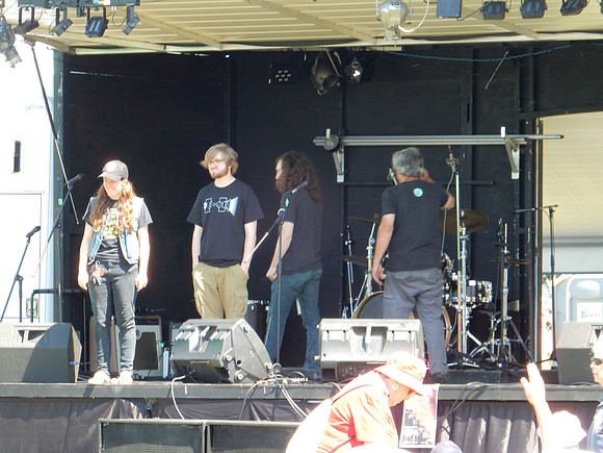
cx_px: 302
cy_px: 226
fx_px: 5592
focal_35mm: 321
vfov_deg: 4.6
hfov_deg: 6.2
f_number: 6.3
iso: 125
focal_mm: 57.3
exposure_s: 1/50
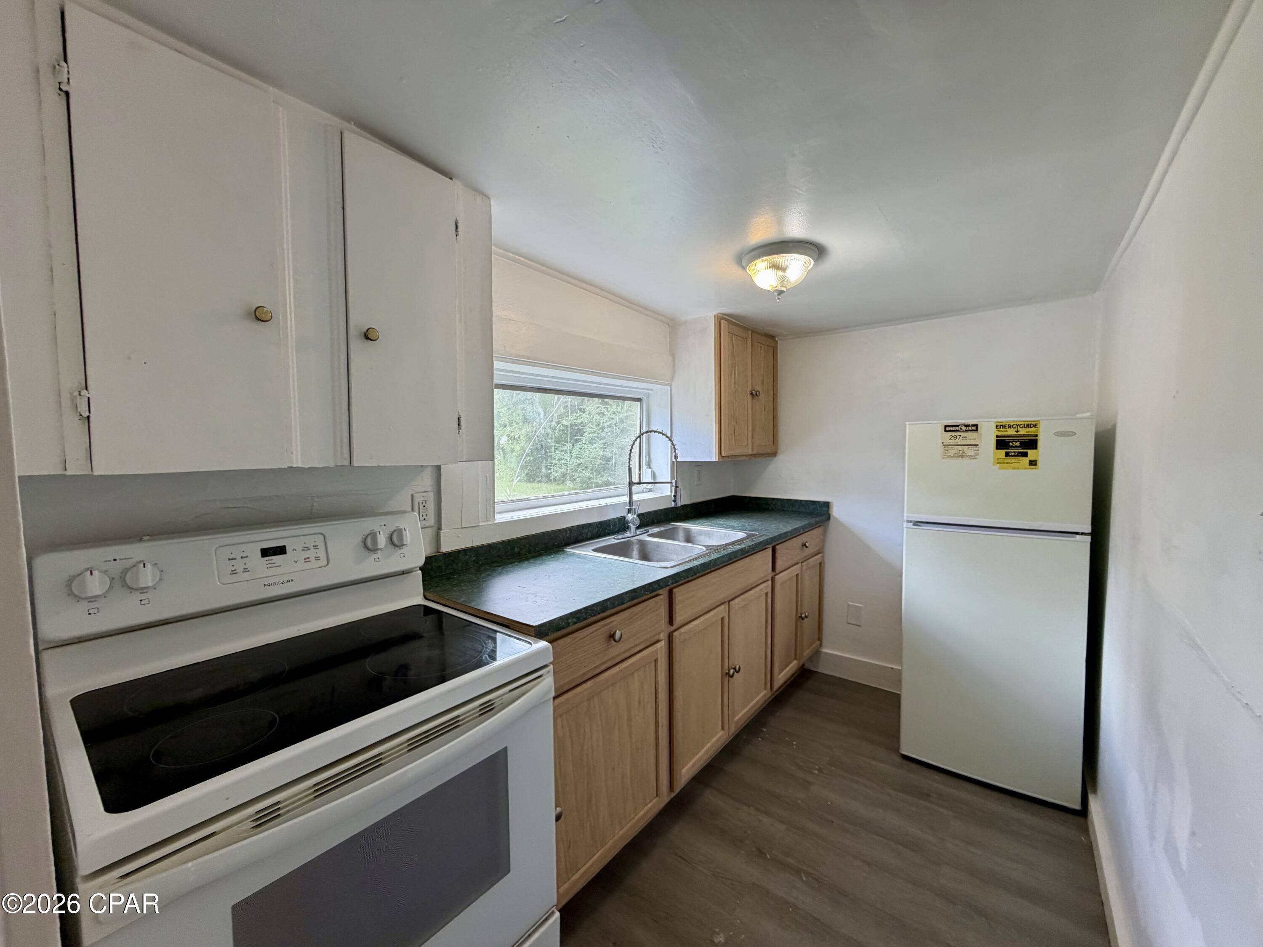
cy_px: 474
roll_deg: -0.1
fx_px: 511
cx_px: 632
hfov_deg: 102.1
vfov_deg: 85.7
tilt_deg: -4.8
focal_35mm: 14
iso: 125
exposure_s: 1/120
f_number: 2.2
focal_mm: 2.22
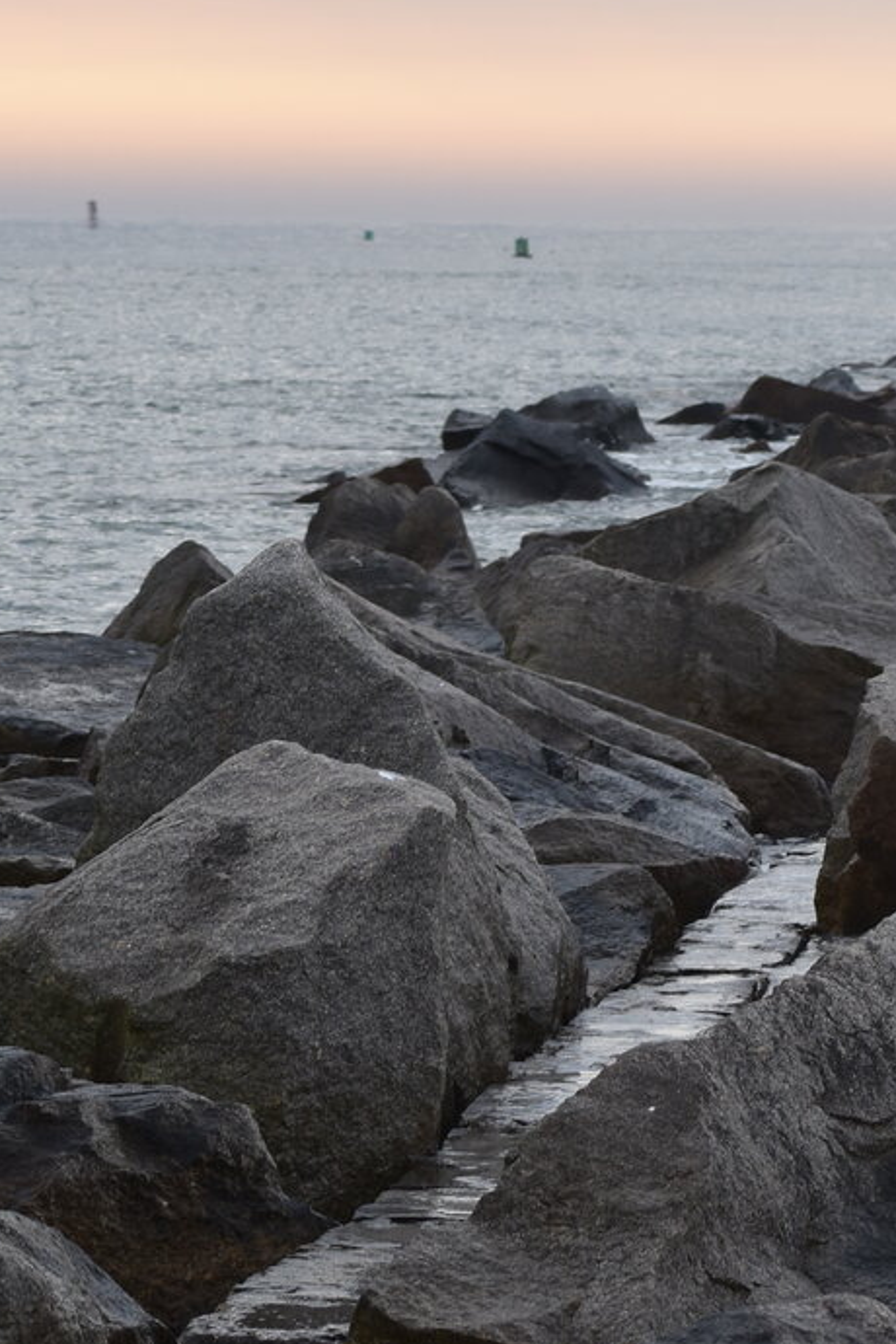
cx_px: 1044
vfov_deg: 7.5
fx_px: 10229
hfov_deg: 5.0
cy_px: 290
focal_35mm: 274
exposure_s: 1/200
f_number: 6.3
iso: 100
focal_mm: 70
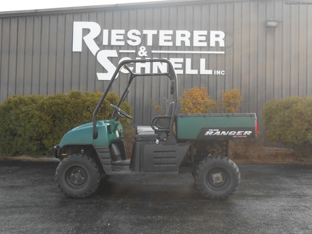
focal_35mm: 38
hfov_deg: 49.0
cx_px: 156
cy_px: 117
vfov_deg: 37.7
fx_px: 343
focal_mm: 6.8
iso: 160
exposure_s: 1/250
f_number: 4.2
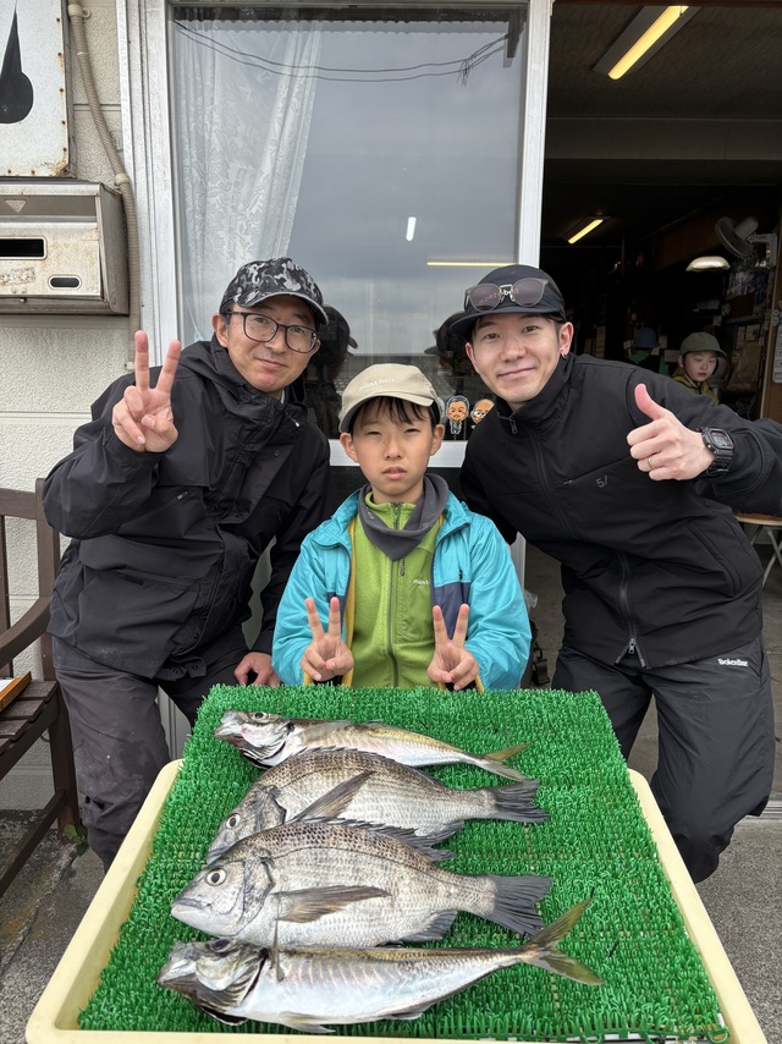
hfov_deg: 53.0
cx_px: 391
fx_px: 784
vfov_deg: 67.3
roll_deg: -1.2
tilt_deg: -10.5
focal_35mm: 26
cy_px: 522
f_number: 1.6
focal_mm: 5.96
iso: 50
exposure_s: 1/716
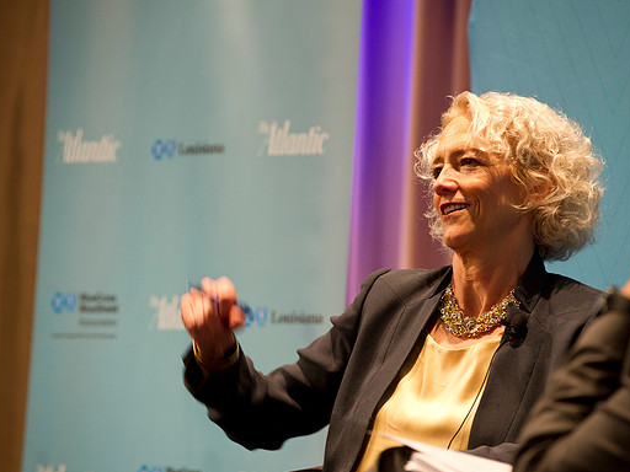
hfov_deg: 9.6
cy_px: 236
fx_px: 3767
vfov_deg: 7.2
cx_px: 325
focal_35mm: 207
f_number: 4
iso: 2500
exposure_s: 1/100
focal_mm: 190
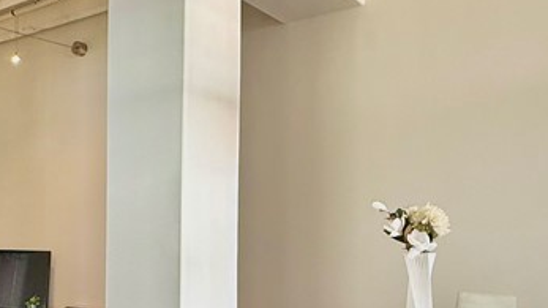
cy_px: 234
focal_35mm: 45
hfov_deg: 43.9
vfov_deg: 26.2
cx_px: 134
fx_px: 654
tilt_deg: +1.0
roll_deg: -0.2
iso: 200
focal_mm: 2.22
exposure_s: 1/60
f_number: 2.2
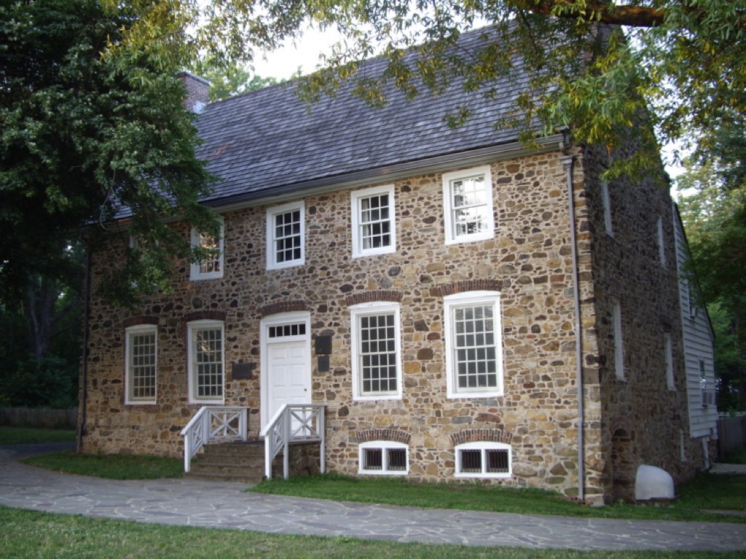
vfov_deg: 37.7
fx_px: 819
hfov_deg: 49.0
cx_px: 373
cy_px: 280
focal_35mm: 38
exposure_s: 1/50
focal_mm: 7.9
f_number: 2.8
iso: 100
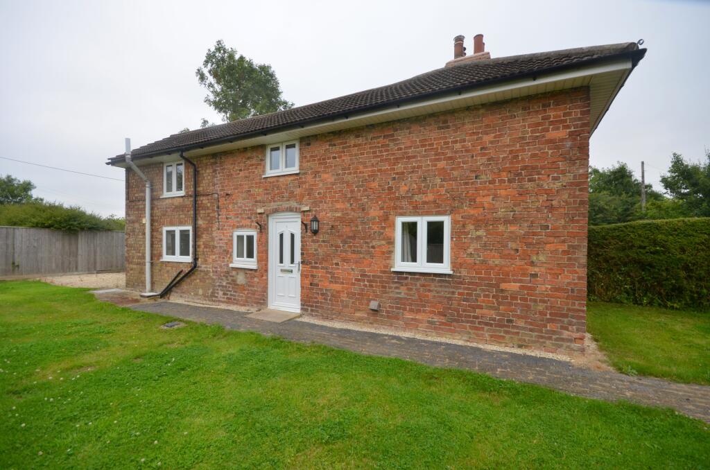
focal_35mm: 15
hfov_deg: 100.5
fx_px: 295
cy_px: 235
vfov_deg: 77.1
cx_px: 355
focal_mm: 10
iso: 200
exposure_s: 1/200
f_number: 7.1
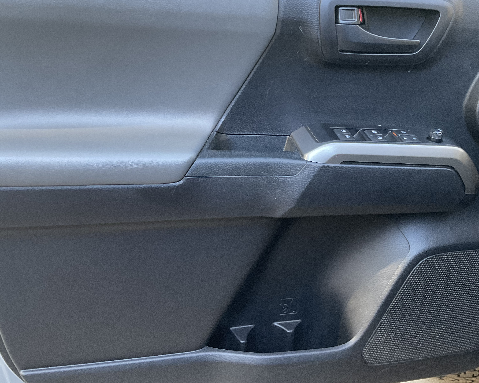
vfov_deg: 39.1
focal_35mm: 38
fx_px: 539
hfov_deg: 47.9
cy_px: 165
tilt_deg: -23.5
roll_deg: -2.7
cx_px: 263
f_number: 1.8
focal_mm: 3
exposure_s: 1/60
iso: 125
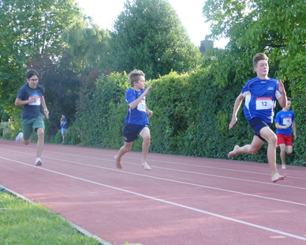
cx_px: 174
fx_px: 616
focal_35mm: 68
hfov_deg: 27.9
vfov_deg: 22.5
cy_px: 126
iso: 1000
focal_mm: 19.11
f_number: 3.4
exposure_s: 1/800
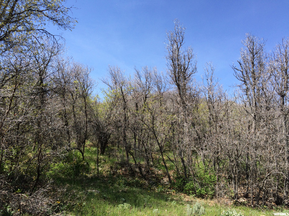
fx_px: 242
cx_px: 144
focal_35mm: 29
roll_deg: +1.2
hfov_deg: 61.7
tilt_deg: +14.4
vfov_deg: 48.2
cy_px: 108
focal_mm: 4.15
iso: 32
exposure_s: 1/1109
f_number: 2.2
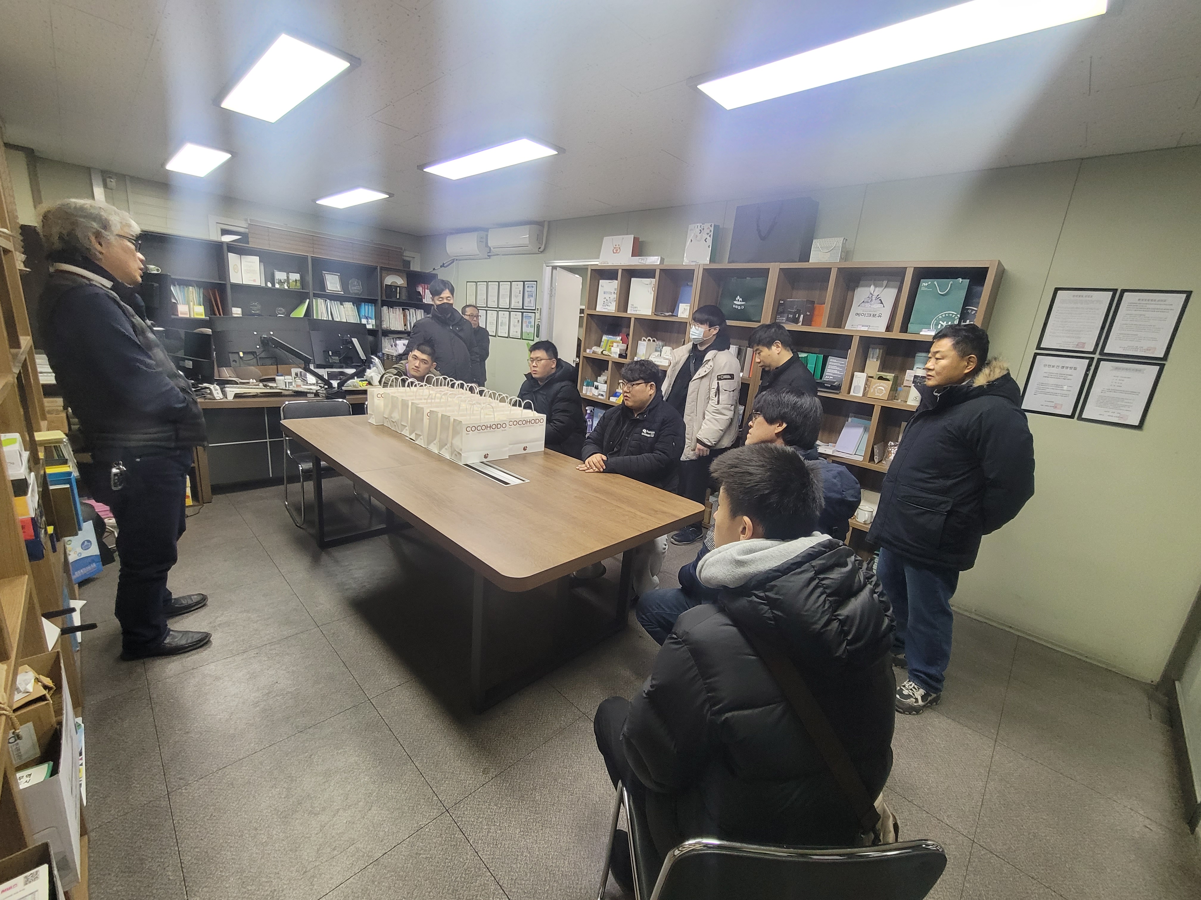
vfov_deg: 89.9
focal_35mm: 13
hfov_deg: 106.2
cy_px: 450
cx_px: 600
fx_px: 451
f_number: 2.2
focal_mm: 2.2
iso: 320
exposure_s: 1/60
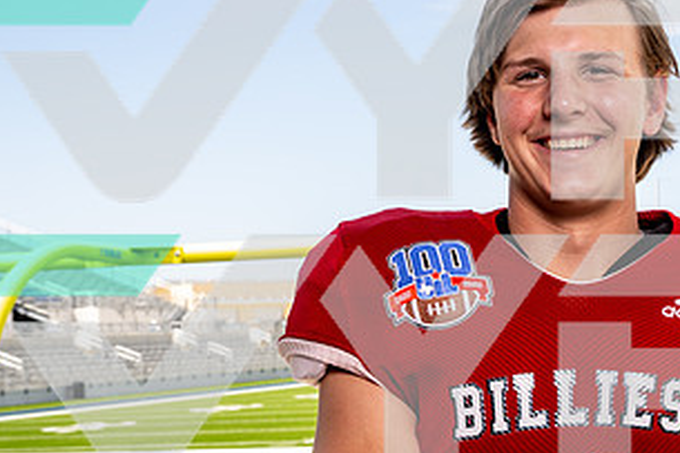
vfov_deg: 17.3
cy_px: 354
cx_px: 515
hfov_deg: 25.7
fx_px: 1472
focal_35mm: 78
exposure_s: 1/125
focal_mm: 41
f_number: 9
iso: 100
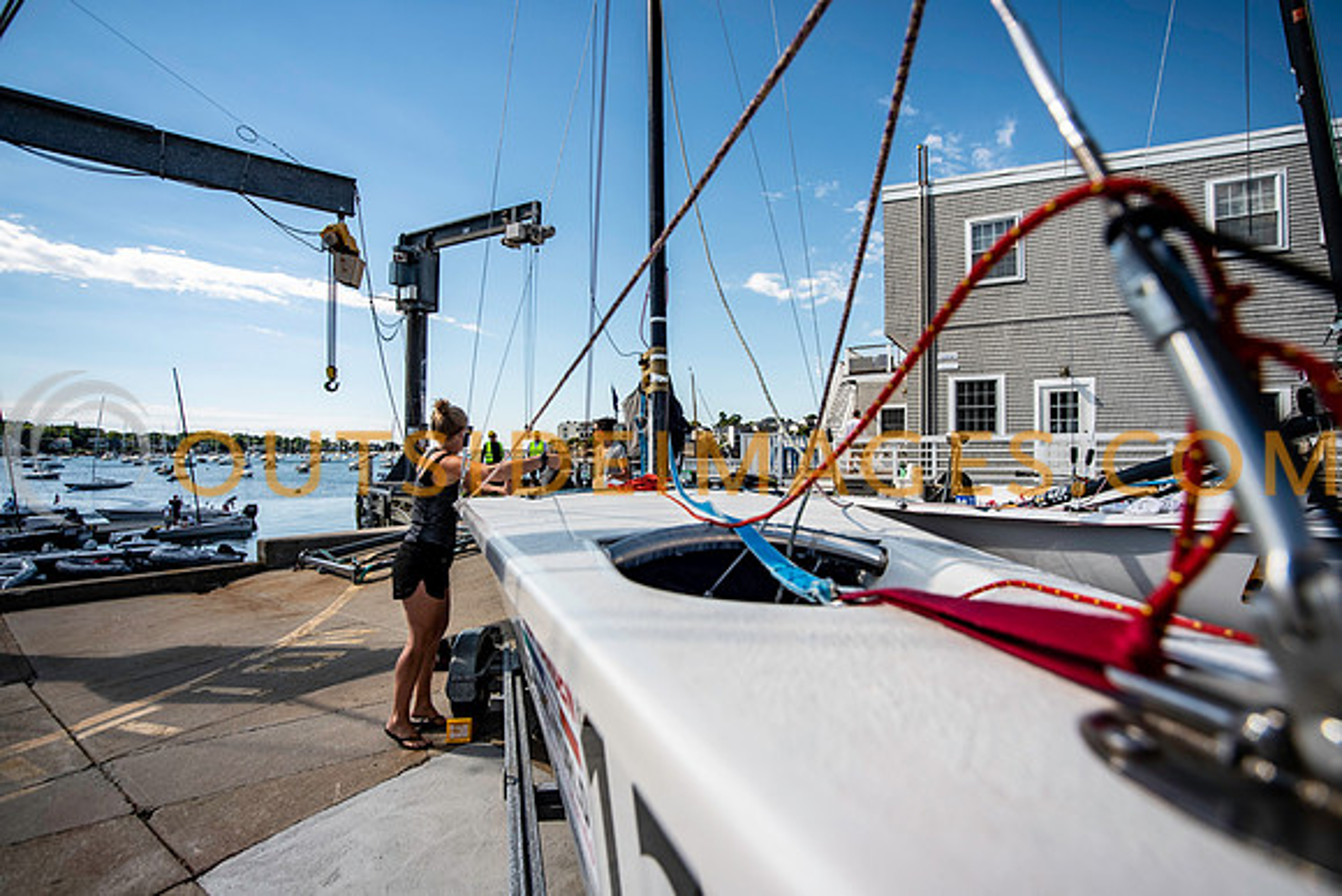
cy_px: 448
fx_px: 598
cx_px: 671
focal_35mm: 16
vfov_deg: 73.7
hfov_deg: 96.6
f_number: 6.3
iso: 400
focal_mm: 15
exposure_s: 1/2000
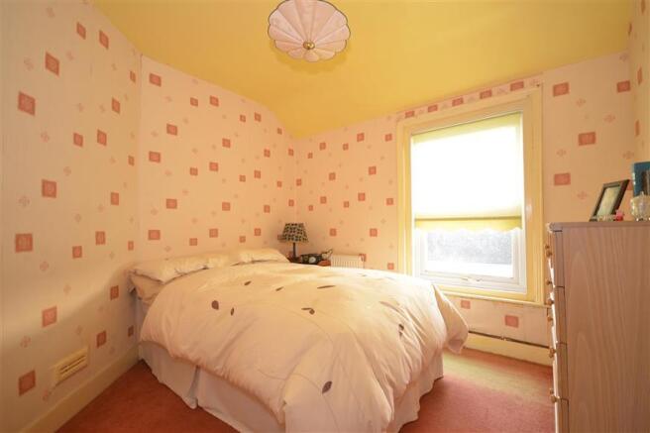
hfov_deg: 100.4
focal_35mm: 15
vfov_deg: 77.3
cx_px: 325
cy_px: 216
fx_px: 271
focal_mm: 10
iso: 200
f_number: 4
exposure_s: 1/13
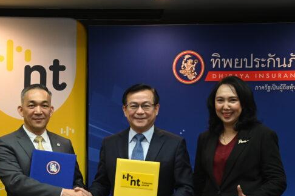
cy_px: 146
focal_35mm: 98
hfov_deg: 20.7
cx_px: 83
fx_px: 802
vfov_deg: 13.9
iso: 2500
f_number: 5
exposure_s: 1/125
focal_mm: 62
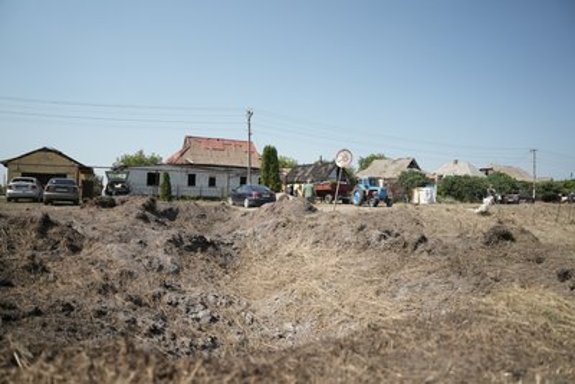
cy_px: 192
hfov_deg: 73.7
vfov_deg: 53.2
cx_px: 288
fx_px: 383
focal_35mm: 24
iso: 200
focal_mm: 24
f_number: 2.8
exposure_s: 1/400
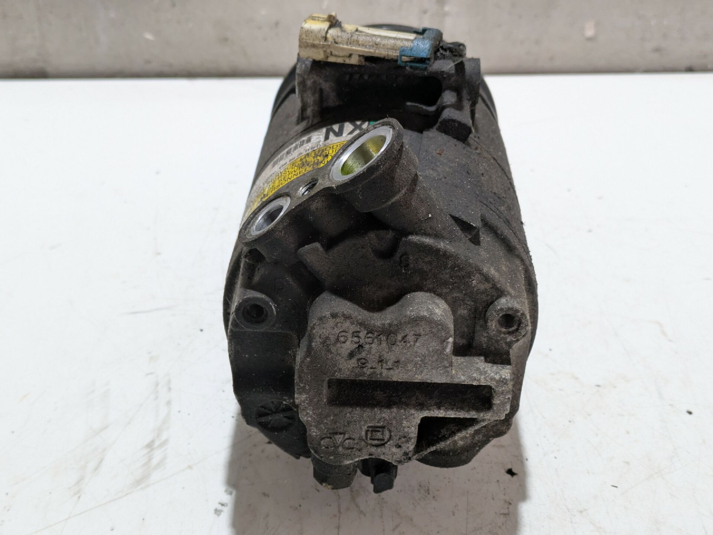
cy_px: 268
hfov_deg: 37.5
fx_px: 1050
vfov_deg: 28.6
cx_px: 356
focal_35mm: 51
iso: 98
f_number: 1.89
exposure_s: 1/50
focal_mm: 5.43
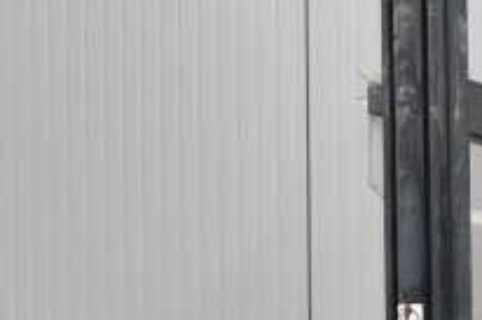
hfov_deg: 10.2
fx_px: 2688
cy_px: 551
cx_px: 494
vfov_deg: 6.7
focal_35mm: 201
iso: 1600
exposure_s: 1/40
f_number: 4.5
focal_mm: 23
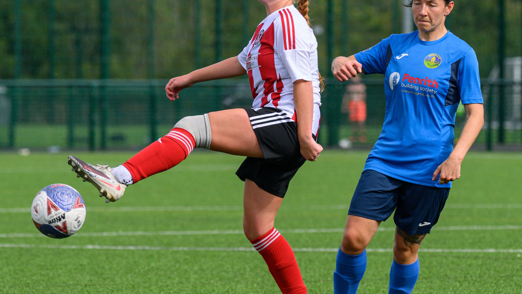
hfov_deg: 4.5
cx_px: 302
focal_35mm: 485
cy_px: 63
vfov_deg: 2.5
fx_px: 6713
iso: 400
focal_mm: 230
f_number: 5
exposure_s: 1/1600
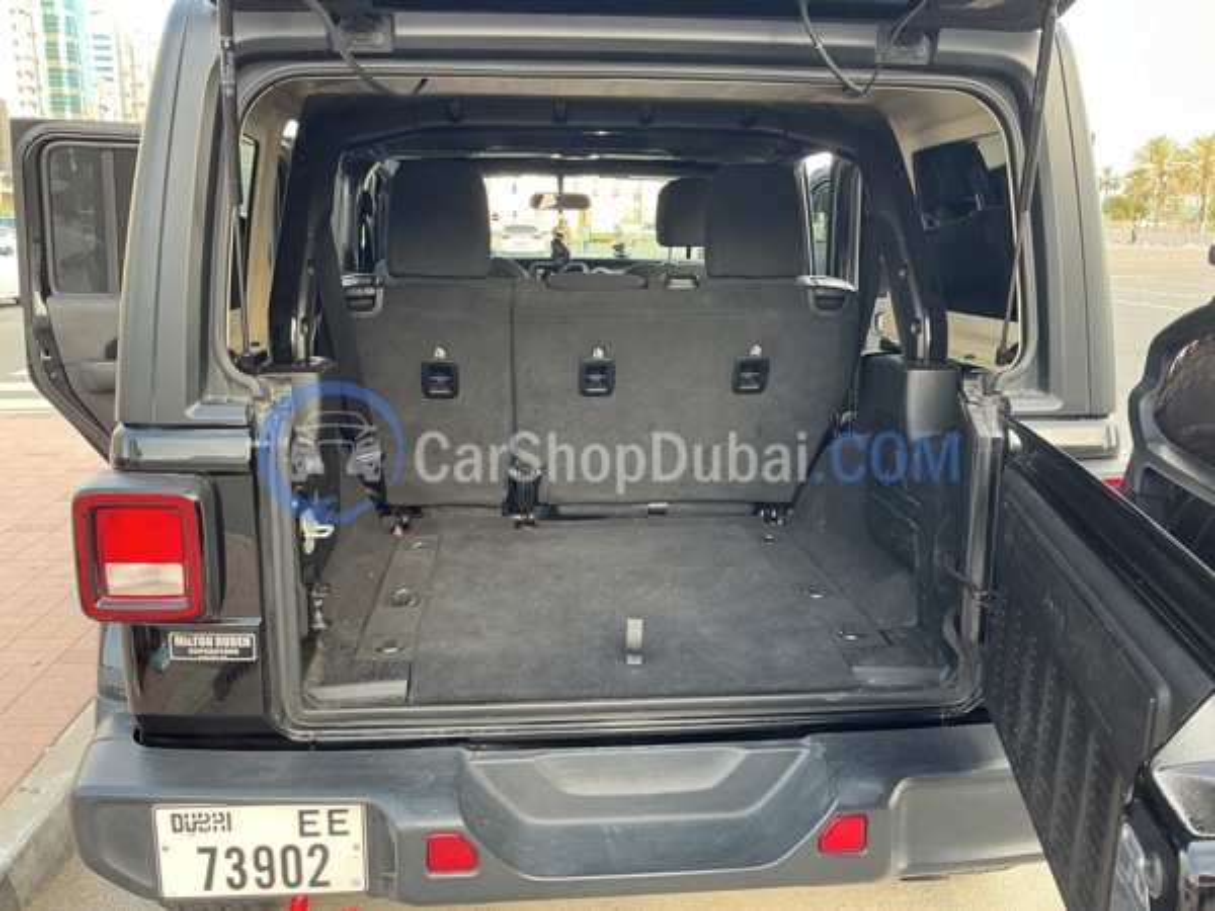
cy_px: 456
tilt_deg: -11.4
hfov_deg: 61.7
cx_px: 608
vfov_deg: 48.2
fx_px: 1018
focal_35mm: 29
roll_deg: -1.3
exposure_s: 1/60
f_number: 1.8
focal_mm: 3
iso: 40
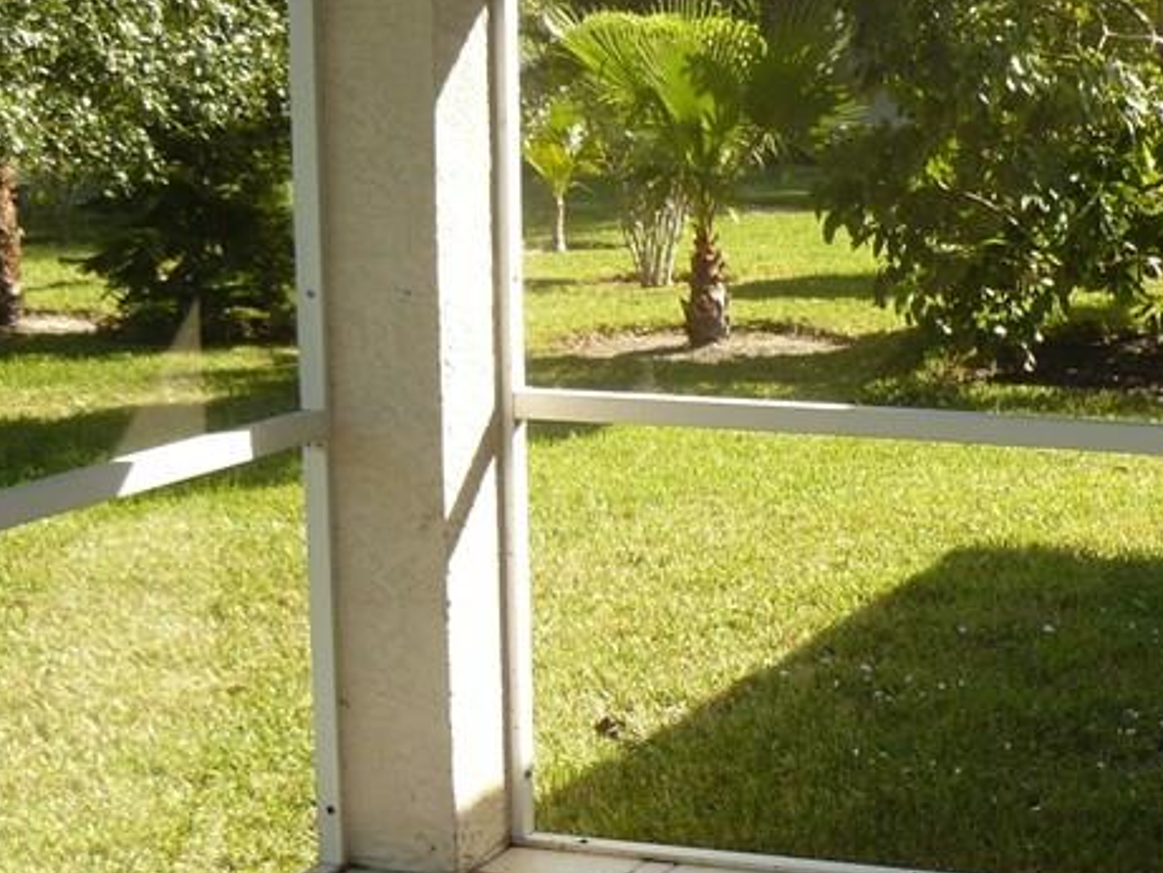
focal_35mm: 80
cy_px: 689
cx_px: 795
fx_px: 2688
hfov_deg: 24.3
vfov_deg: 18.3
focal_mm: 6
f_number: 4
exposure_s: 1/160
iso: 100
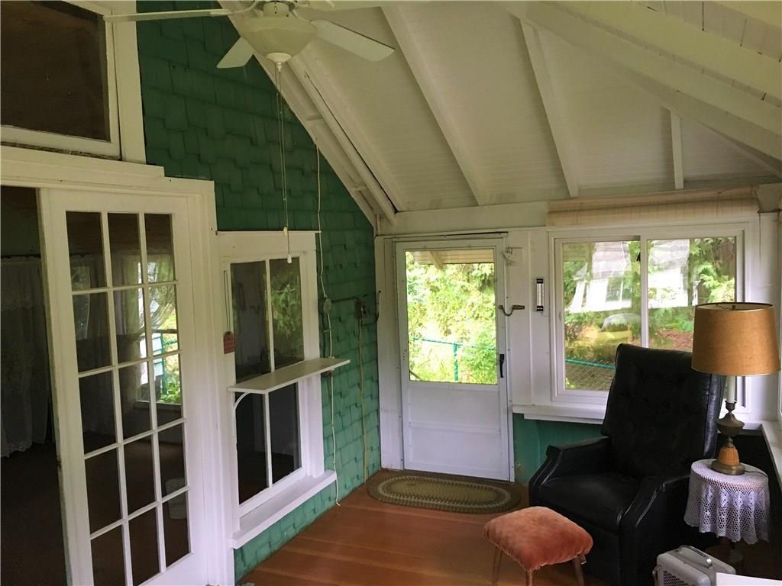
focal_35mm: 29
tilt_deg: -4.1
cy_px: 293
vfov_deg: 48.2
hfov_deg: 61.7
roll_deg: +2.5
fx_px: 655
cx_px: 391
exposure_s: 1/20
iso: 200
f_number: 2.2
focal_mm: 4.15
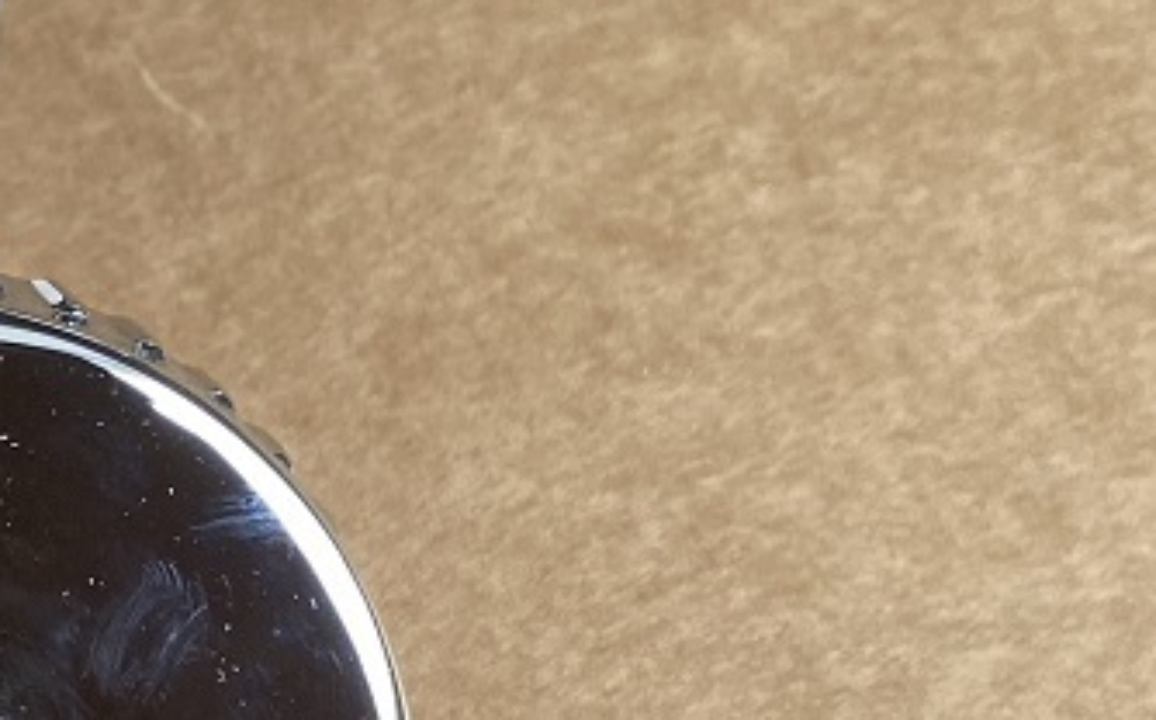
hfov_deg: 19.2
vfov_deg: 13.0
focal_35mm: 100
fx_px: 3147
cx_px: -343
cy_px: 415
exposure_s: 1/121
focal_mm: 4.25
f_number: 1.8
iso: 100
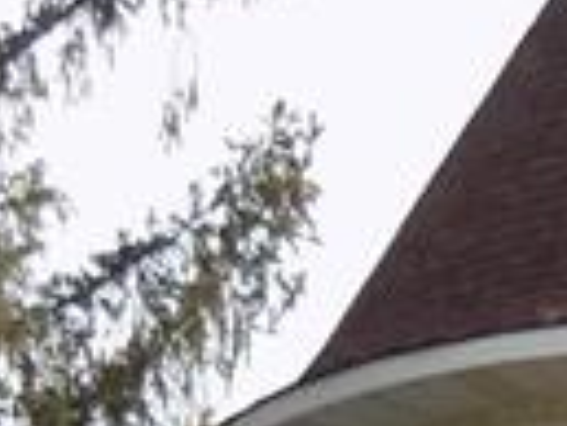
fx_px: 2984
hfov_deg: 10.2
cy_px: 1212
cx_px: 1029
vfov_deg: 7.4
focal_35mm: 182
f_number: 3.1
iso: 80
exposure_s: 1/400
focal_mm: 4
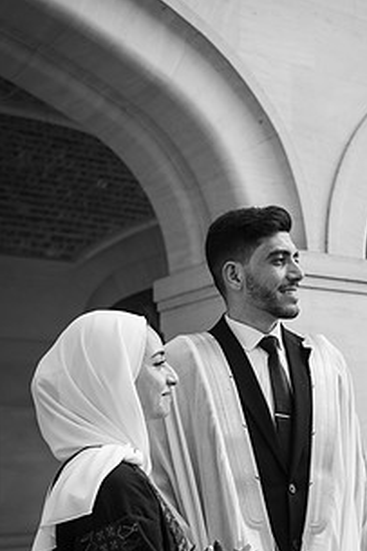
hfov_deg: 22.9
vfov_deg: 33.5
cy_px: 392
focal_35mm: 59
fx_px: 903
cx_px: 239
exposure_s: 1/500
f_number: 3.2
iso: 200
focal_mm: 40
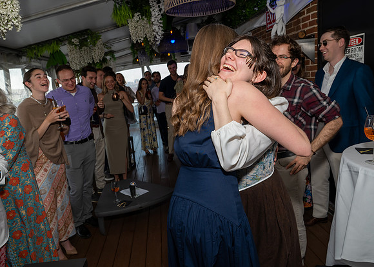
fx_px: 282
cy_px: 133
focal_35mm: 27
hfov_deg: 67.0
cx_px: 176
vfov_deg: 50.6
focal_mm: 24
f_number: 7.1
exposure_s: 1/250
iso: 640
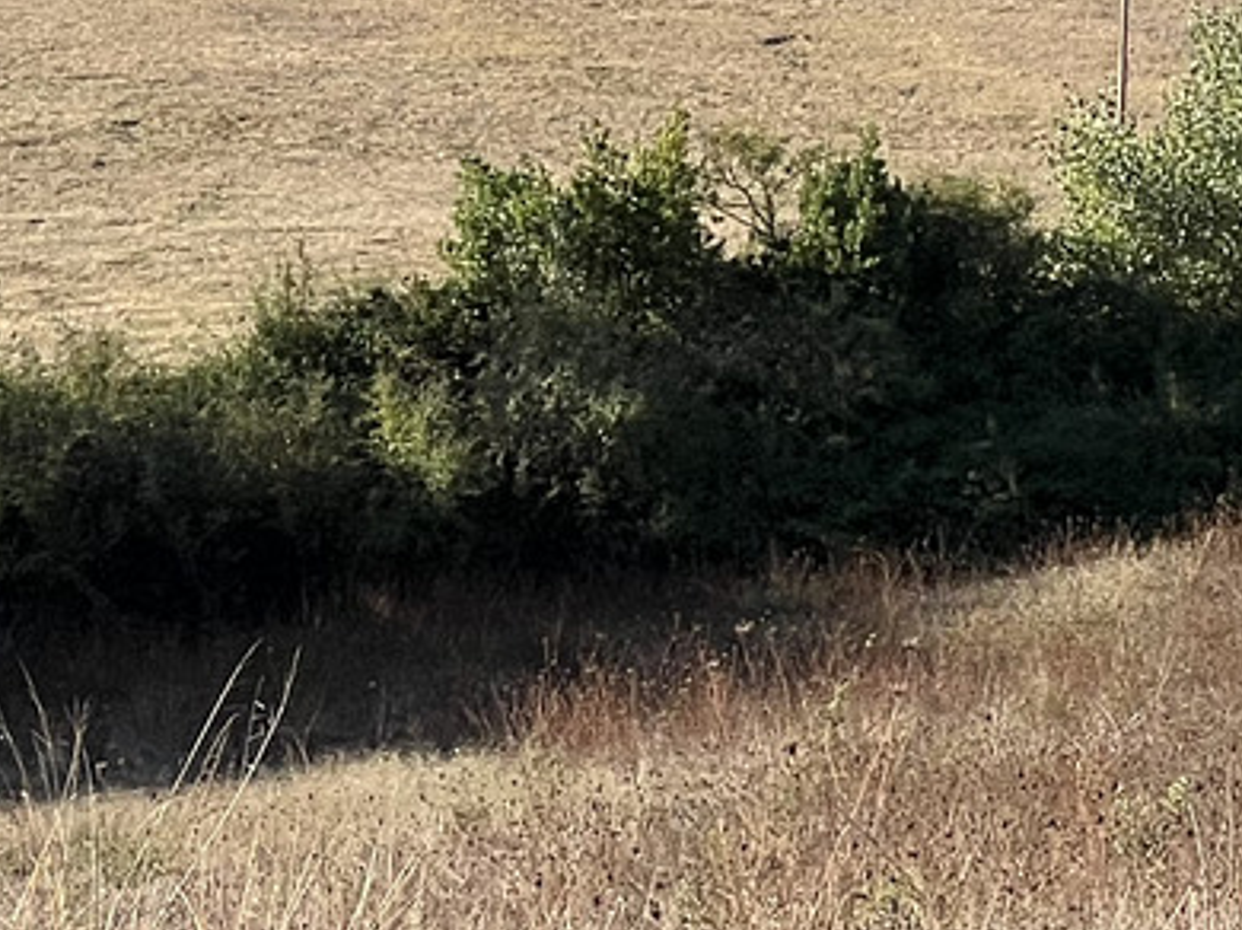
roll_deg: -1.4
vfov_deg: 4.6
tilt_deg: +4.4
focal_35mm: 316
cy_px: -869
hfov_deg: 6.2
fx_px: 11331
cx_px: 1583
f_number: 2.8
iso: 32
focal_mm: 9
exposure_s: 1/809
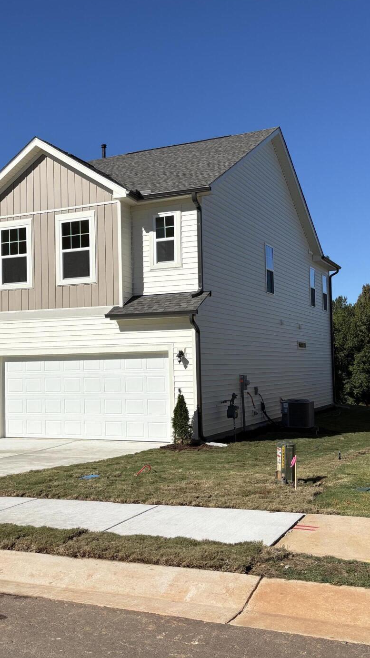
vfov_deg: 49.4
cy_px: 325
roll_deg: +0.2
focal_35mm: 41
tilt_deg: +3.7
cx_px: 120
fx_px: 715
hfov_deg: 28.8
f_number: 1.6
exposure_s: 1/6329
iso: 50
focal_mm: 5.96
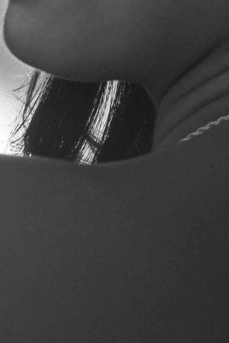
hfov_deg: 2.8
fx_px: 4753
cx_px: -130
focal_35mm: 498
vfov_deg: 4.1
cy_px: -94
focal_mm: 85
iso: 250
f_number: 2.2
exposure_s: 1/1000
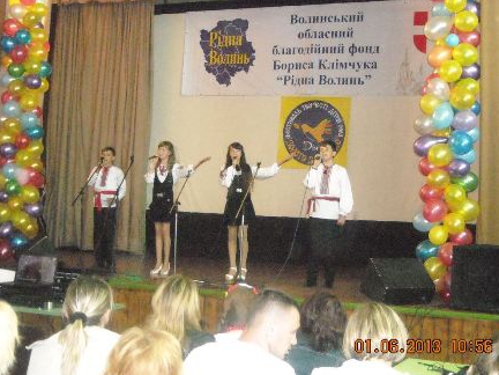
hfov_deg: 34.3
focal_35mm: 56
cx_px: 255
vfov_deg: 26.1
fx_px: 807
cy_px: 192
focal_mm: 8.85
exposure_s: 1/60
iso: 1600
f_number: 3.3
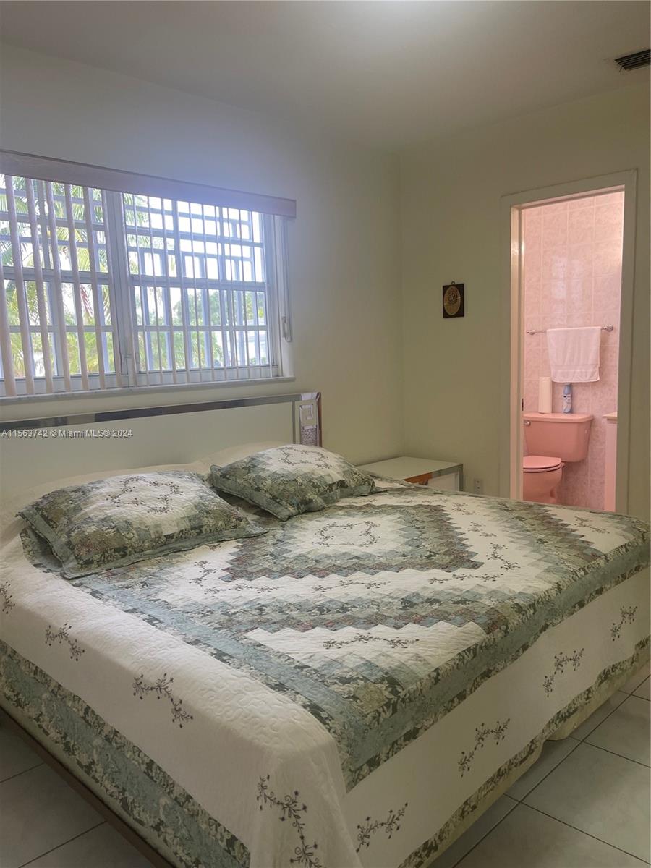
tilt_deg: -6.5
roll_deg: +2.3
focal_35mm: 25
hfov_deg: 54.9
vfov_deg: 69.4
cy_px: 434
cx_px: 326
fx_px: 627
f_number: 1.6
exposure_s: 1/60
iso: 80
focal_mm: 5.1
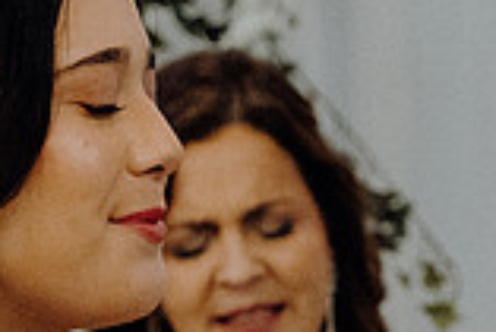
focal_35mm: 376
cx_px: 332
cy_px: 378
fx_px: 5185
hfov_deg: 5.5
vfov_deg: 3.7
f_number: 3.5
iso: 5000
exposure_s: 1/200
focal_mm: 68
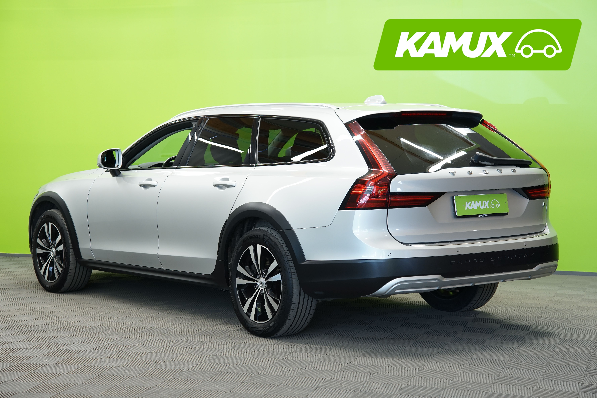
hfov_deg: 29.2
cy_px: 199
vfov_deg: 19.7
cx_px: 298
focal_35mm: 69
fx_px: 1144
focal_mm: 69
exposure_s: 1/15
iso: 500
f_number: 5.6
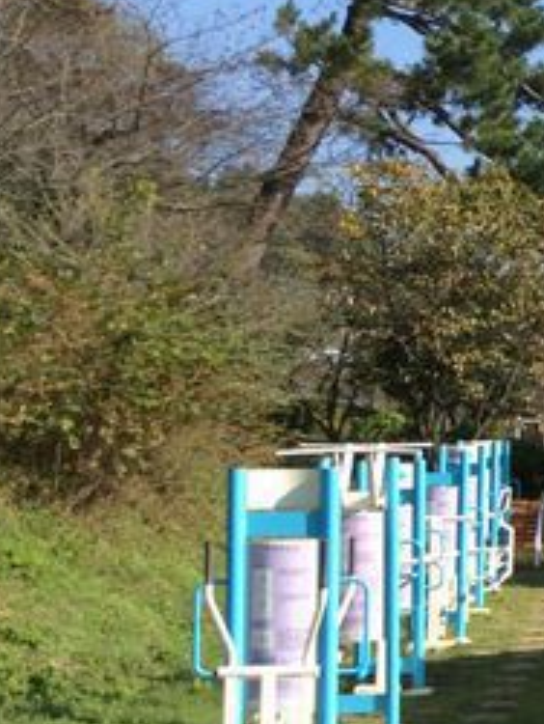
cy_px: 394
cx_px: 974
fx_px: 1924
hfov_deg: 14.3
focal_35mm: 92
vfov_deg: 21.3
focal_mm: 3.3
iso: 32
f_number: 2.4
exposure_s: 1/1059
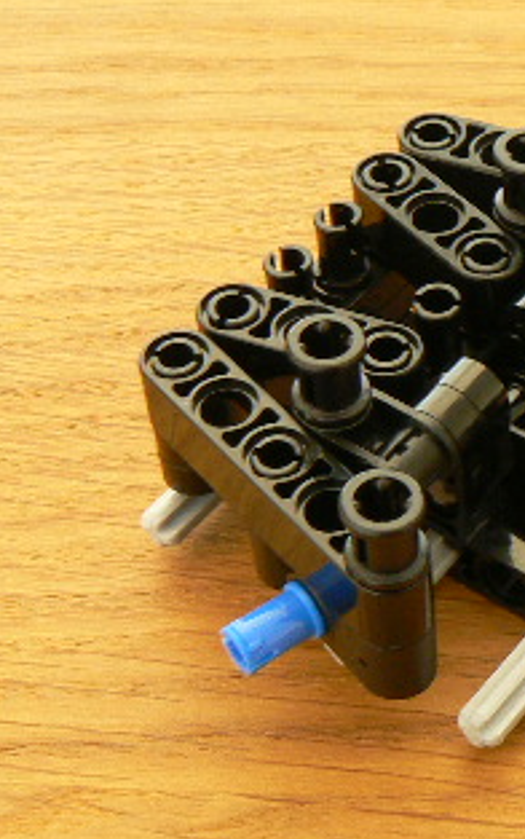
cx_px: 616
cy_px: 442
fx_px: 1783
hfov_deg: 16.1
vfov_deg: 26.5
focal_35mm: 78
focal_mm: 6
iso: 100
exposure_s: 2
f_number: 5
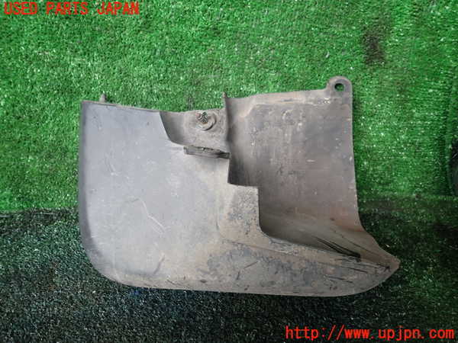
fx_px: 331
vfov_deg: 54.9
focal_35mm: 25
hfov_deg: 69.4
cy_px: 172
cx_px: 229
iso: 160
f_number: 2
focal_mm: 4.5
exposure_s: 1/60
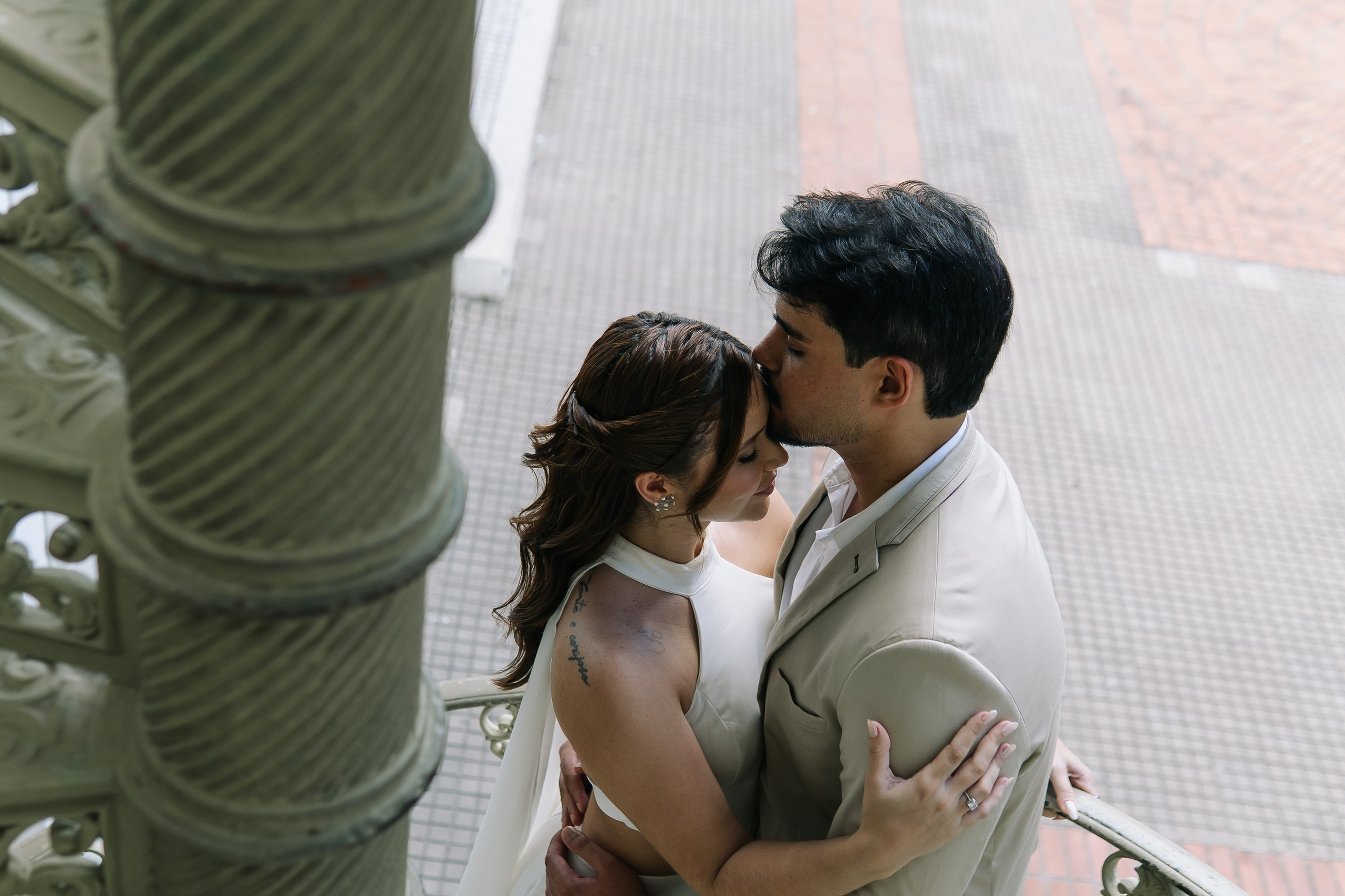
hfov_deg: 43.6
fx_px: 1681
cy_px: 448
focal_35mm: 45
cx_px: 672
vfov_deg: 29.9
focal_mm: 30
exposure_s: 1/125
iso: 125
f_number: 2.8
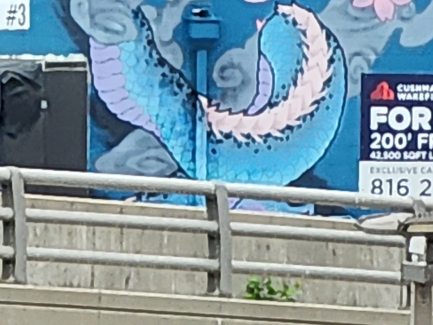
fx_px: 9468
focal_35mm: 757
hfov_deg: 2.6
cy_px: 52
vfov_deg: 2.0
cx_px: 76
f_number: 4.9
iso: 64
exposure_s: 1/120
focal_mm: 27.2
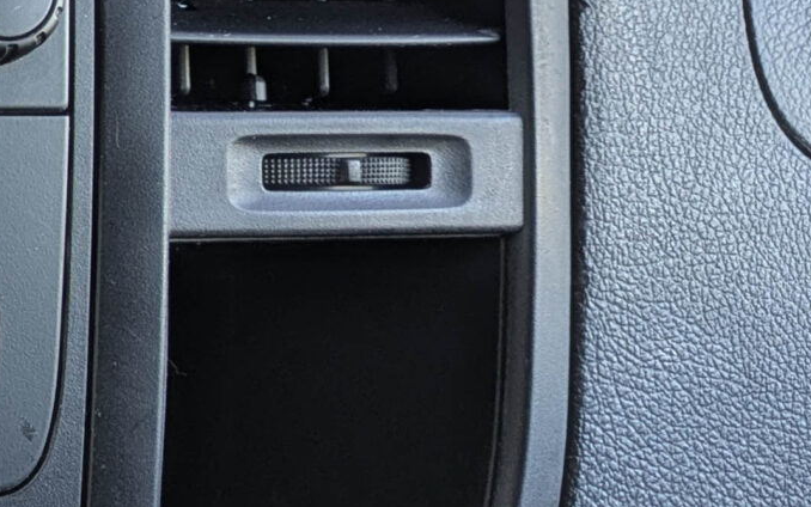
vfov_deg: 13.3
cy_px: -71
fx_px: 2122
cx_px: -550
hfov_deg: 18.1
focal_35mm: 96
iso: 80
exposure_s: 1/3200
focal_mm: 6.86
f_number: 1.8
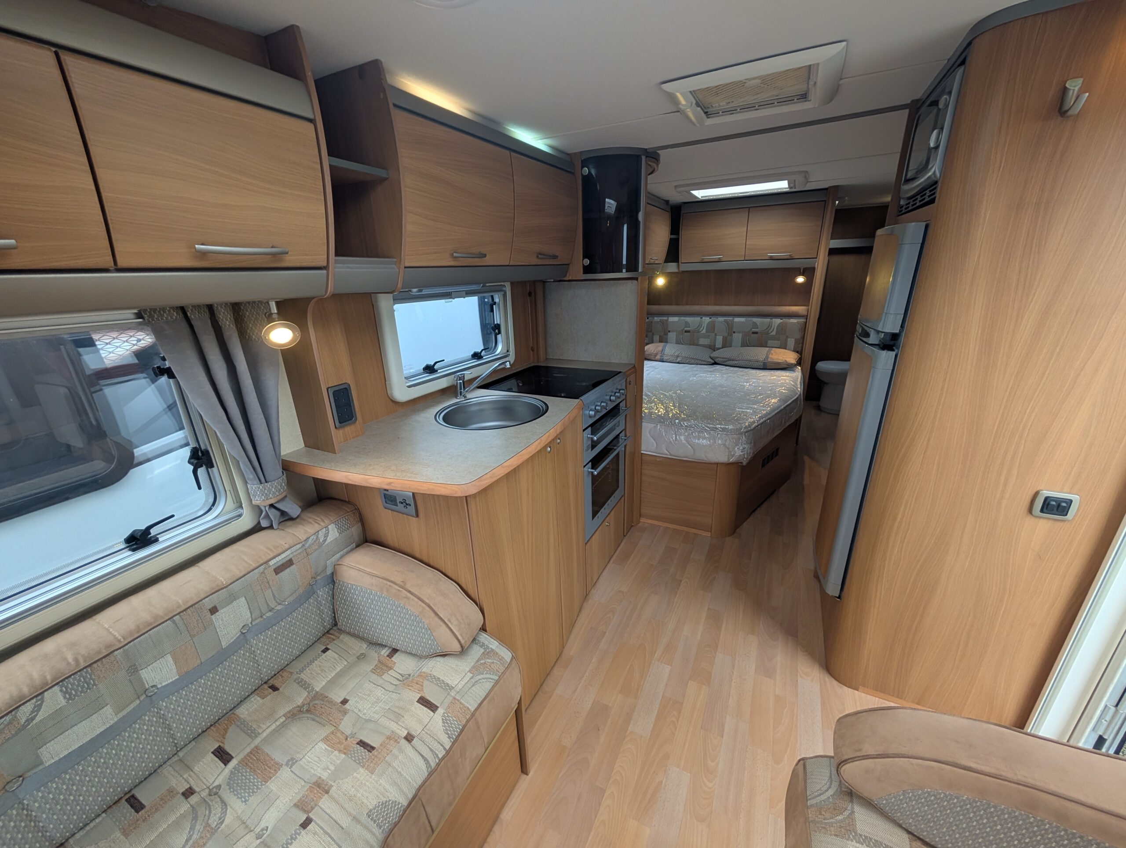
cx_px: 563
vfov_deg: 94.6
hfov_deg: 110.5
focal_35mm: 12
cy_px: 424
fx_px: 391
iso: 65
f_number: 1.7
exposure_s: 1/370
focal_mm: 2.02
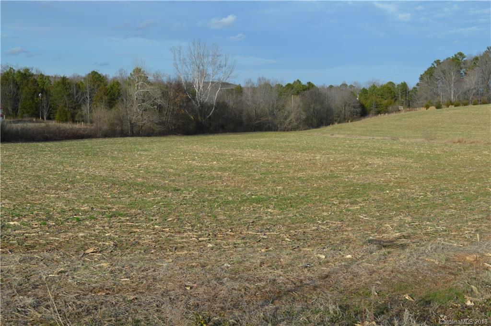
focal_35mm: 39
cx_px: 246
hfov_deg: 49.6
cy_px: 163
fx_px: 531
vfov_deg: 34.1
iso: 100
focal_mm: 26
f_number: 8
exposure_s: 1/250
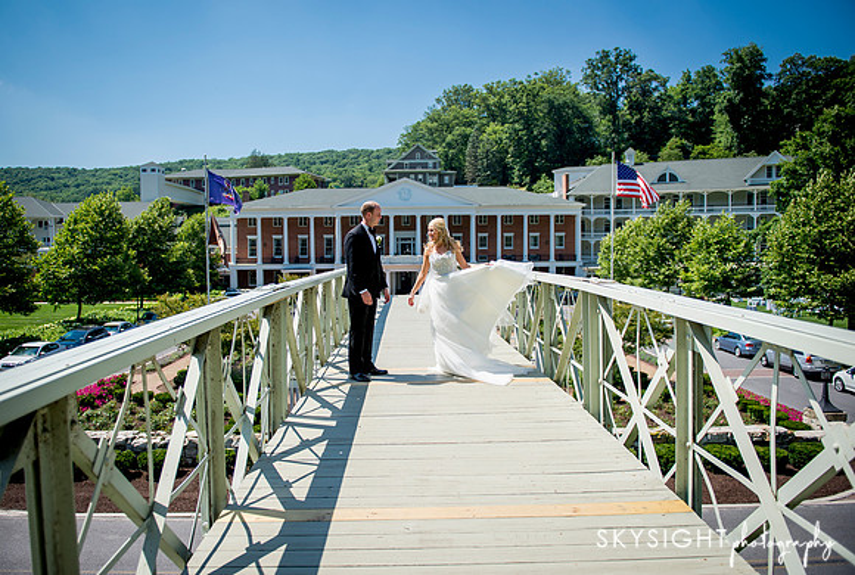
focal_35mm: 25
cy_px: 276
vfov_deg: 50.9
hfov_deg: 70.5
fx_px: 604
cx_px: 408
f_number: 2.8
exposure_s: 1/3200
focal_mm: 24
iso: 200
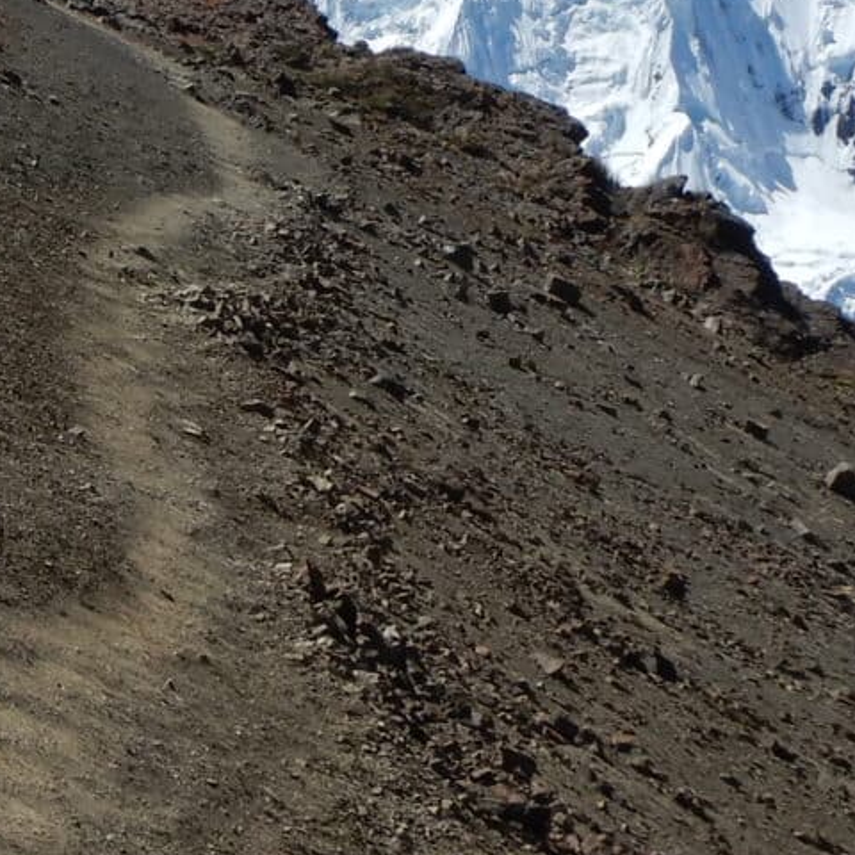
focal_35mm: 151
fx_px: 4220
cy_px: 301
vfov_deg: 11.6
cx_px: -107
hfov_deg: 11.4
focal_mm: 7.2
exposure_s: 1/400
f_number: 8.4
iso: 125
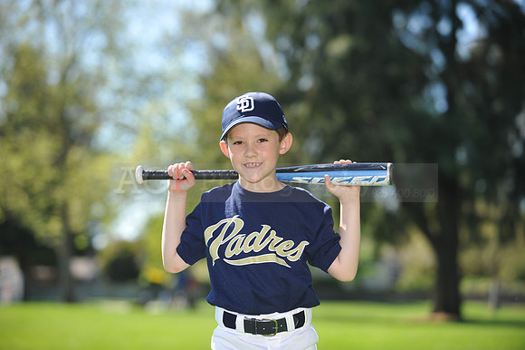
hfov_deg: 15.8
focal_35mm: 130
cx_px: 262
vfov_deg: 10.5
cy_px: 175
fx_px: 1895
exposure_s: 1/800
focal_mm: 130
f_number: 4
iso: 200
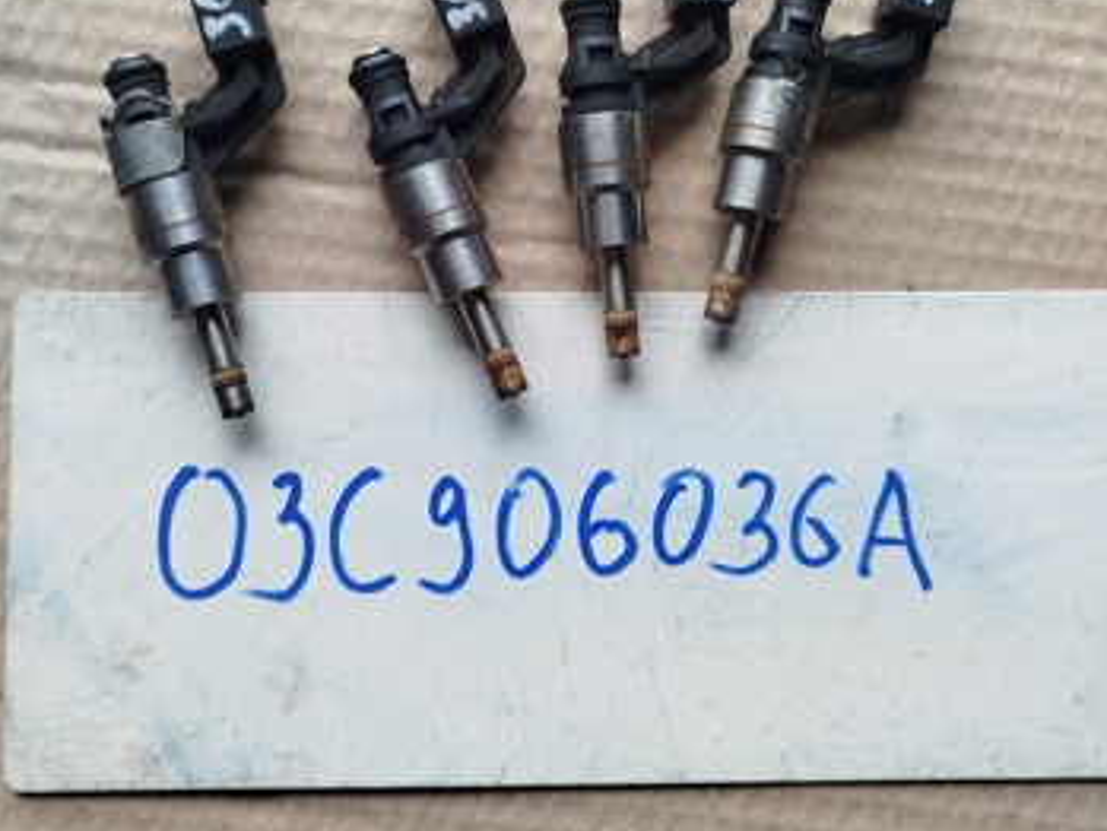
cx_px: 539
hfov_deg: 55.3
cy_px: 311
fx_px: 1056
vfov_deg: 42.6
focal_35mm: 33
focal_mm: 5.31
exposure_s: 1/50
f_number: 1.7
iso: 50
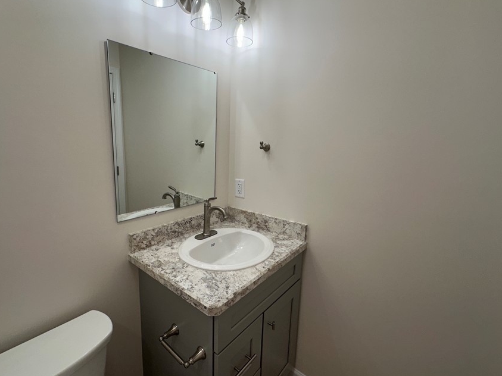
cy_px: 183
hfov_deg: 90.6
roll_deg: -0.7
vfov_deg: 74.7
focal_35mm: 17
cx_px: 221
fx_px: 246
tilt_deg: -9.3
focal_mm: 2.22
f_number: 2.2
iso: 50
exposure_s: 1/120
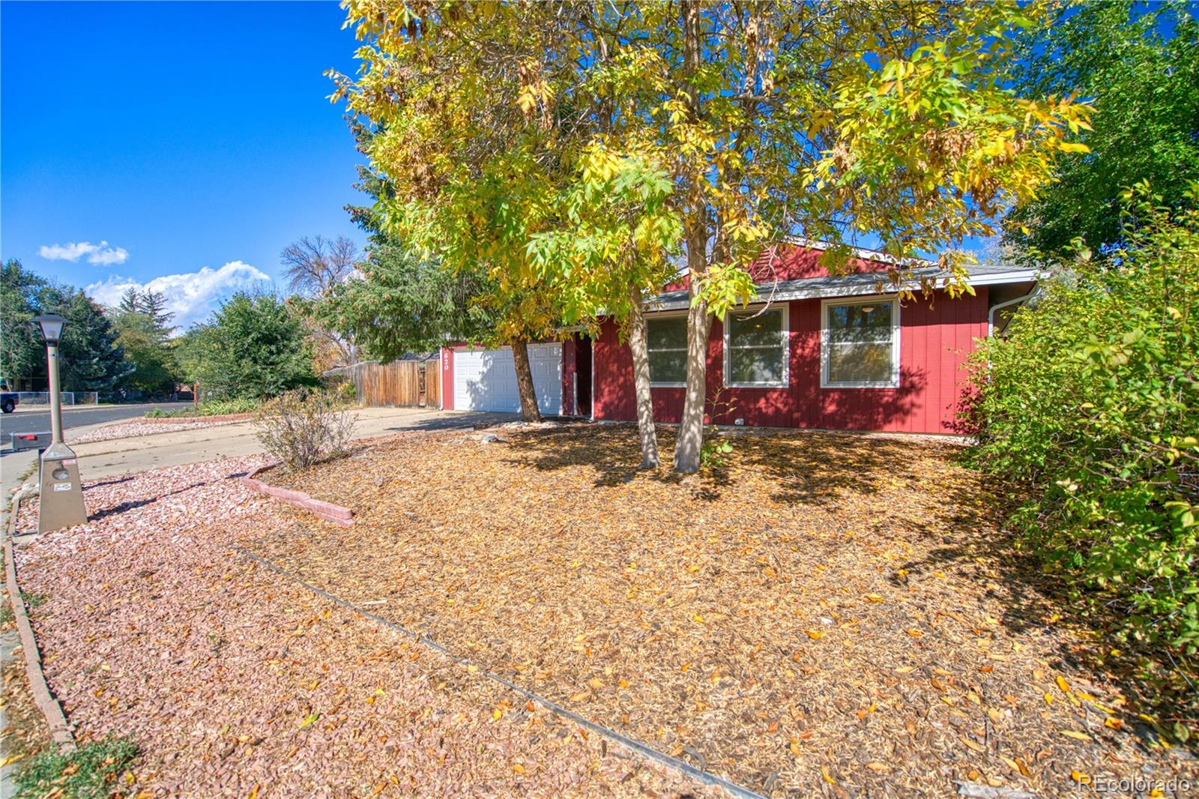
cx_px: 600
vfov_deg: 73.7
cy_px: 400
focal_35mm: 16
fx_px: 533
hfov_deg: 96.7
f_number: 4
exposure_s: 1/3200
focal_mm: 16
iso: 500
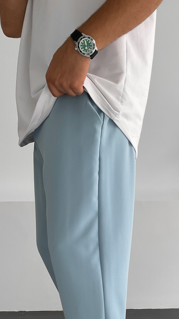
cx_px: 119
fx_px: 447
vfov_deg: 37.9
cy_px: 249
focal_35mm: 53
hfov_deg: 22.6
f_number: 1.8
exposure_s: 1/120
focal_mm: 3
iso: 32
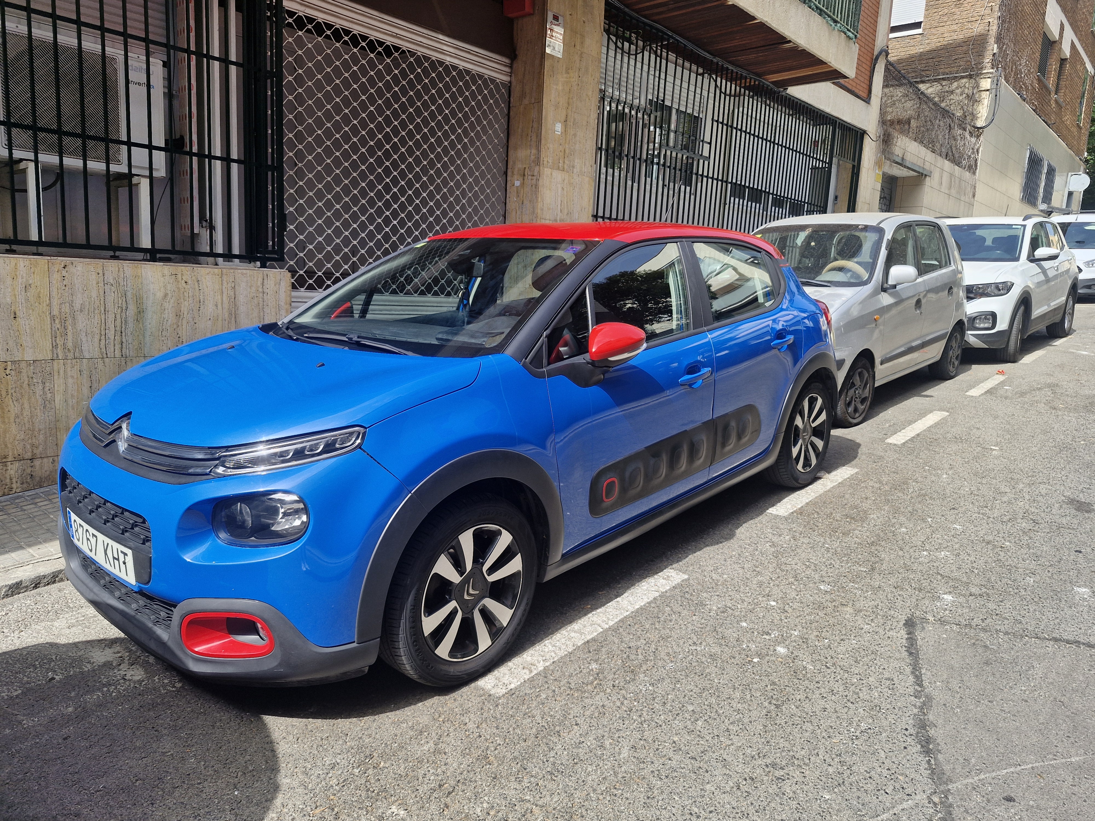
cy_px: 410
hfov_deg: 73.9
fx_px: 728
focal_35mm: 23
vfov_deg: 58.9
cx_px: 548
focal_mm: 5.54
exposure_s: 1/690
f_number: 1.8
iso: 50
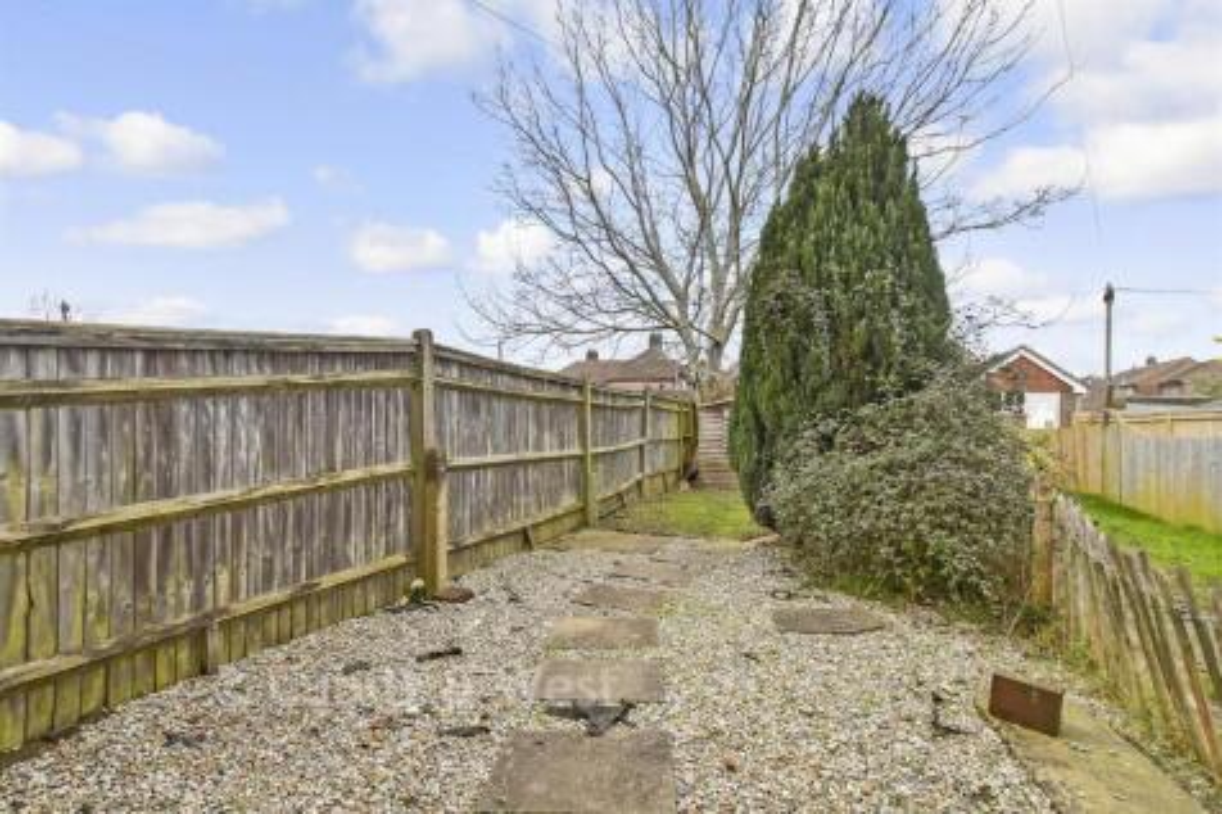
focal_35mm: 15
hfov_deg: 100.4
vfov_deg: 77.3
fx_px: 509
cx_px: 611
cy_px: 407
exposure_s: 1/160
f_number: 8
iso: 160
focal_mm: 10
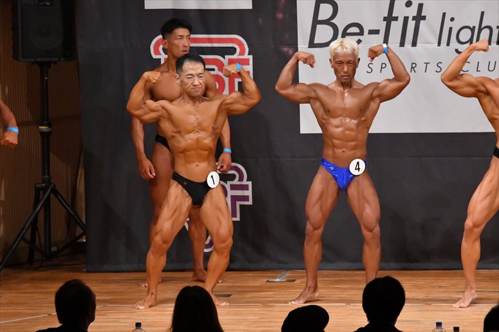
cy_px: 166
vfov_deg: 5.1
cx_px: 250
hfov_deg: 7.6
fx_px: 3741
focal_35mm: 270
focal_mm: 180
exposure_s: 1/400
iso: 8000
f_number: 5.6
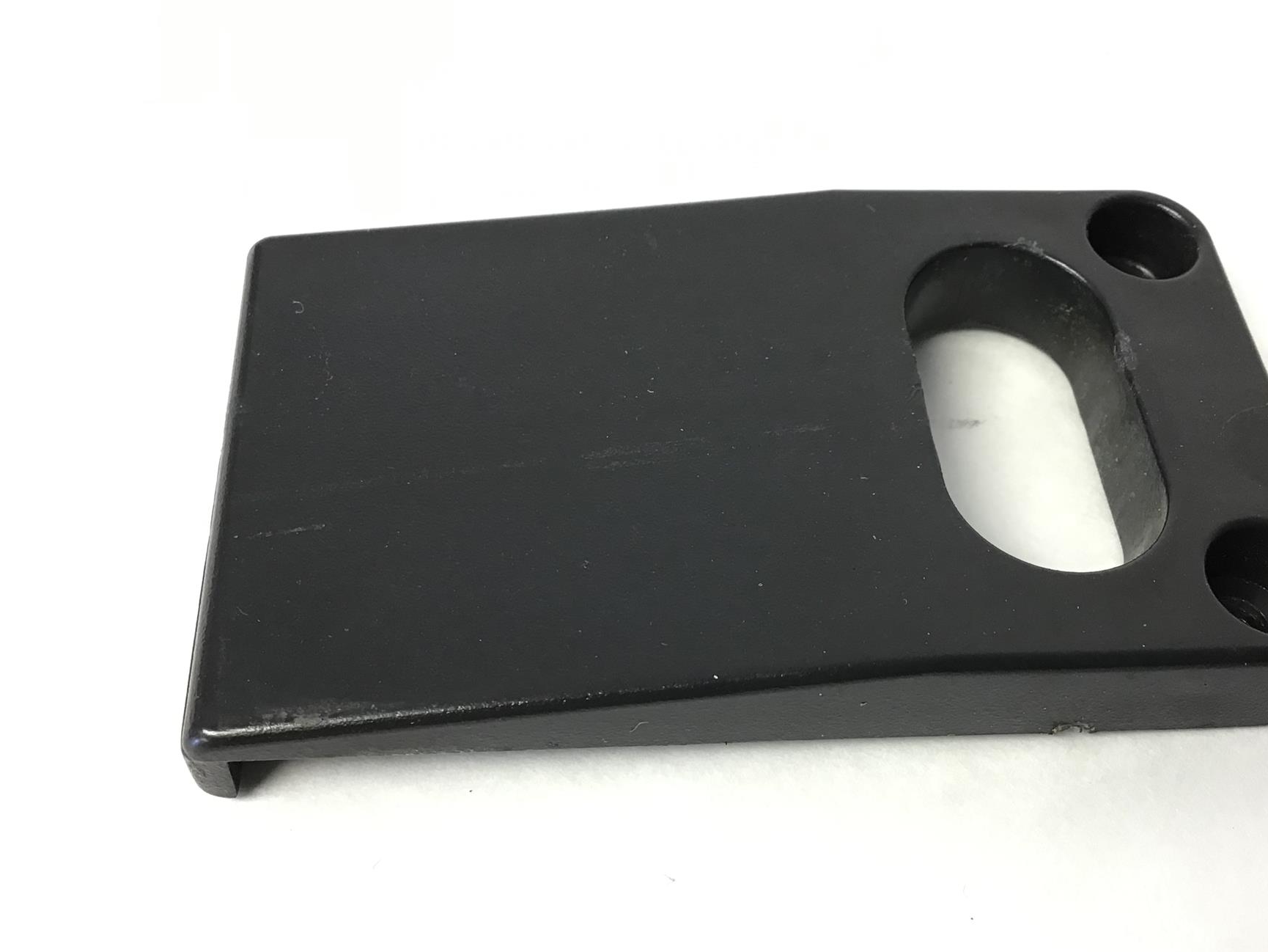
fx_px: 1392
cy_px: 476
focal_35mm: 38
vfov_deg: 37.7
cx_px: 692
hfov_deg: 48.9
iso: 64
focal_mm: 3.3
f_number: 2.4
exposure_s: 1/30
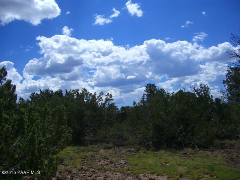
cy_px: 90
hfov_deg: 49.0
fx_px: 263
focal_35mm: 38
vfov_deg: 37.7
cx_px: 120
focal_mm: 7.9
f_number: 5.6
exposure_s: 1/800
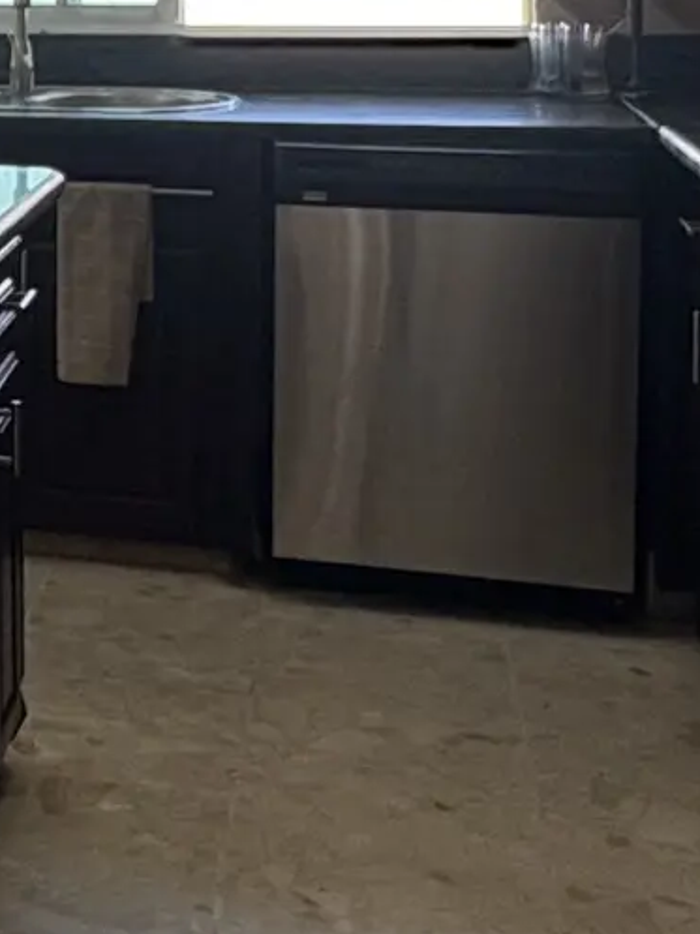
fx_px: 1943
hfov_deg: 17.7
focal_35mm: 72
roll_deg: +0.8
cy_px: 28
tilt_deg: -2.8
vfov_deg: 25.8
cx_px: -426
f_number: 2.2
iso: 64
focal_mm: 2.22
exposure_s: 1/141
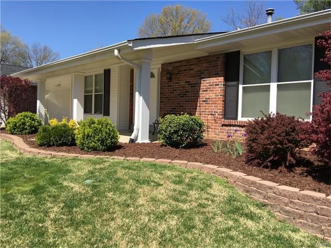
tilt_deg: +0.2
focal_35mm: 29
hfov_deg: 61.7
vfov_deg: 48.2
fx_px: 277
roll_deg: -1.3
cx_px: 166
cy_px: 124
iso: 25
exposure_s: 1/1183
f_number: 2.2
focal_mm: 4.15
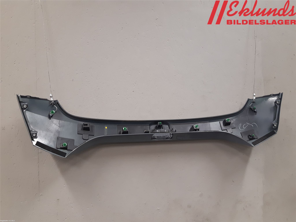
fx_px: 222
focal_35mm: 26
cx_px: 148
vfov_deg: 53.1
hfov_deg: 67.3
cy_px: 111
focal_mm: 3.93
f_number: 1.7
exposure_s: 1/50
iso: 160
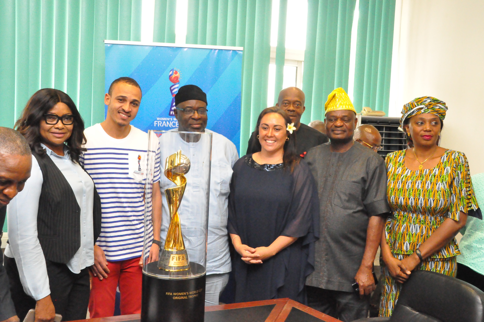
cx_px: 242
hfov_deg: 45.0
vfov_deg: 30.8
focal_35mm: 44
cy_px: 161
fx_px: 584
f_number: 10
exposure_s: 1/100
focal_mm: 29
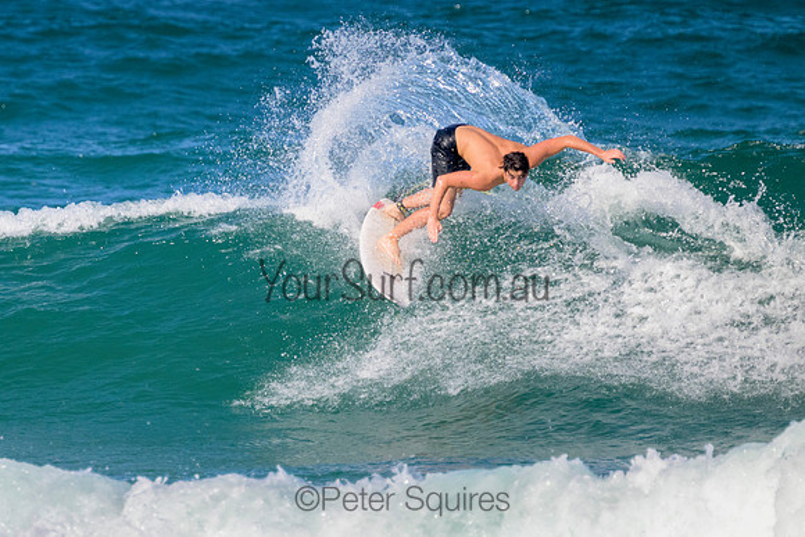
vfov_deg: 1.3
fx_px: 24490
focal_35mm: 1095
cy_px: 283
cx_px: 254
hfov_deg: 1.9
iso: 1800
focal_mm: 800
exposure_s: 1/2000
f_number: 11
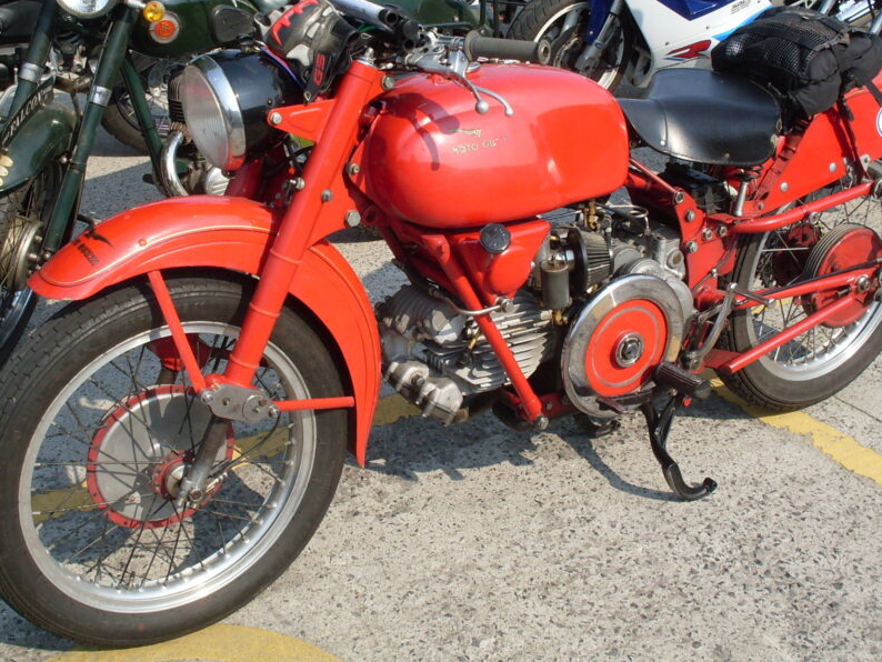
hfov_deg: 38.9
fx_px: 1249
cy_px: 281
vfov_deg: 29.6
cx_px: 445
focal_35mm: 49
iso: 80
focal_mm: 6.3
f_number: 8.4
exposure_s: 1/180
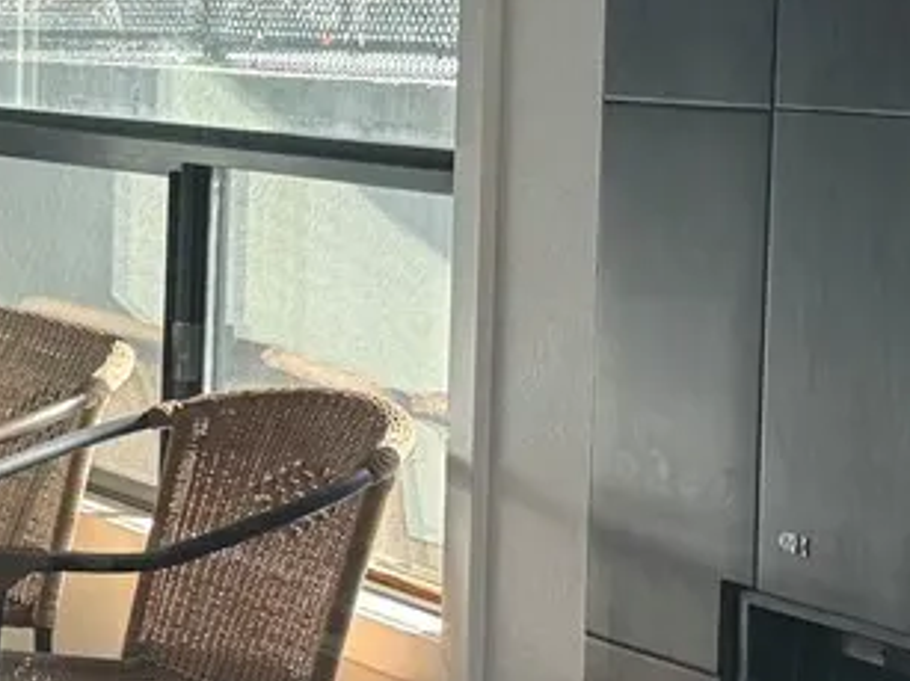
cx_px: -1352
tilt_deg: +1.8
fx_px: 3285
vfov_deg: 11.7
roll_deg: -1.6
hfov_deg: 12.2
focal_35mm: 125
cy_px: -74
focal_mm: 6.76
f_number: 1.78
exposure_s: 1/243
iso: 125
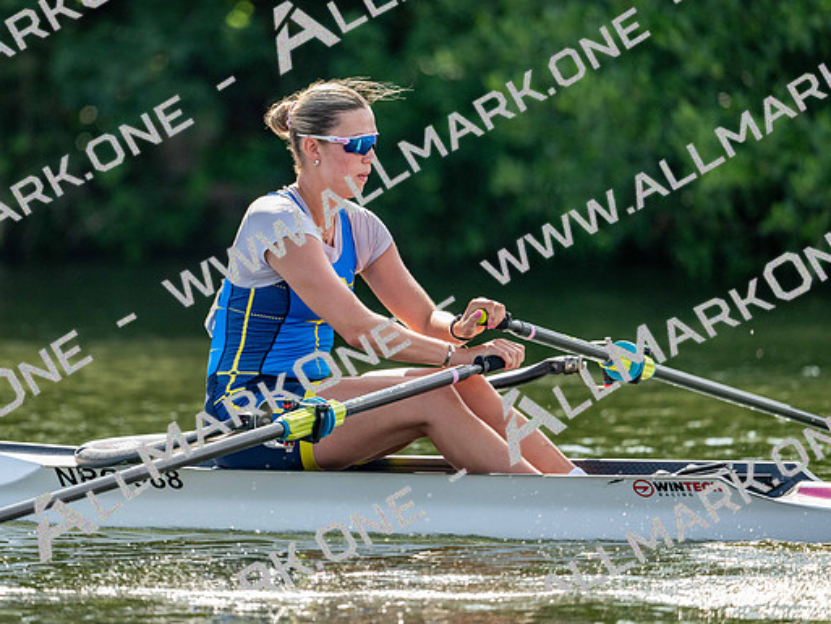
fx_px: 10445
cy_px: 312
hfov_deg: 4.6
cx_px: 363
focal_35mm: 435
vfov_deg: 3.4
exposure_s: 1/2500
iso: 1250
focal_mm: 400
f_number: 4.5
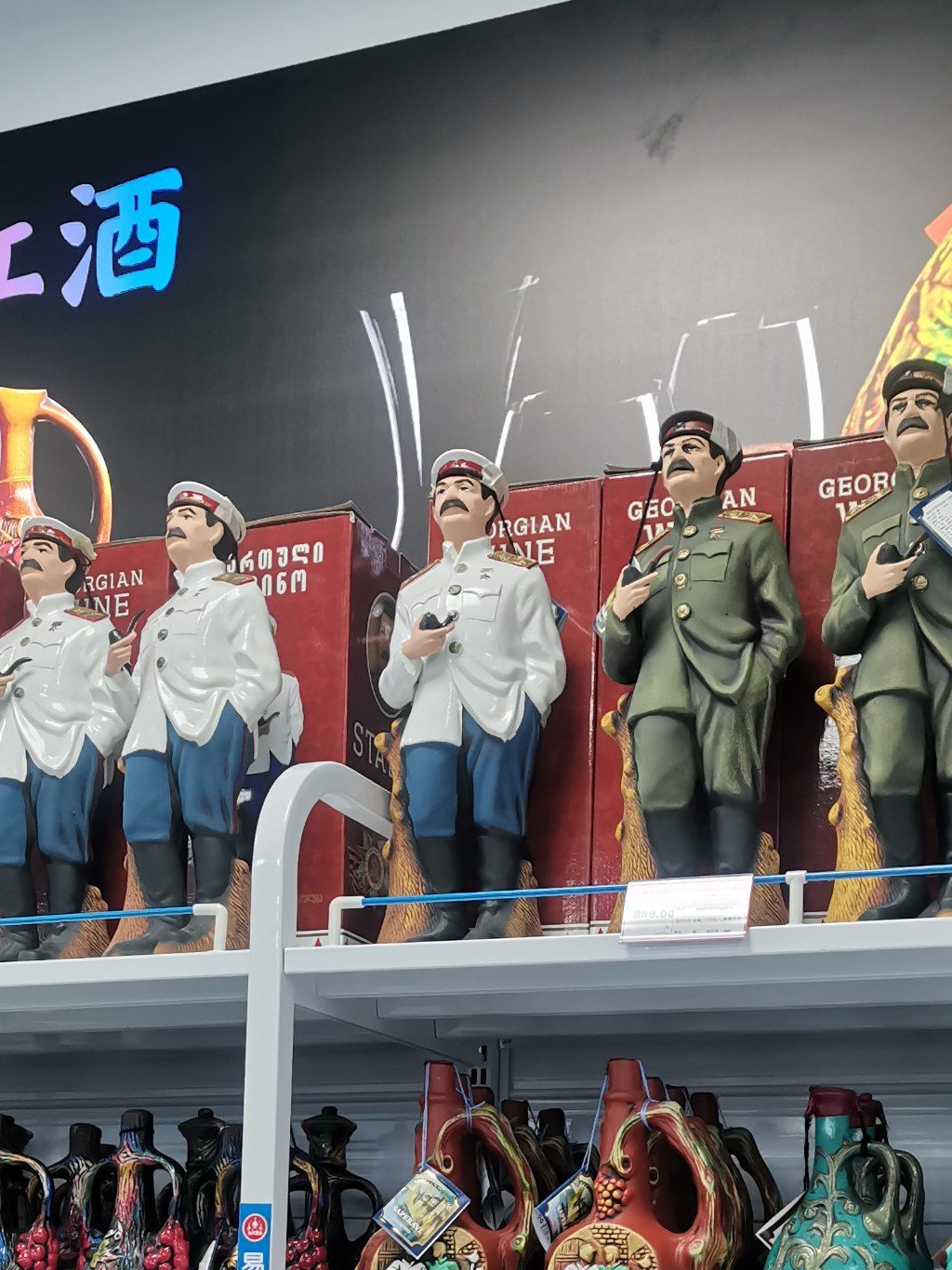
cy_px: 1111
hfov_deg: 28.0
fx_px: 1907
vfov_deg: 35.0
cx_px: 510
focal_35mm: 52
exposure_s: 1/100
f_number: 1.8
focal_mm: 4.75
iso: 125
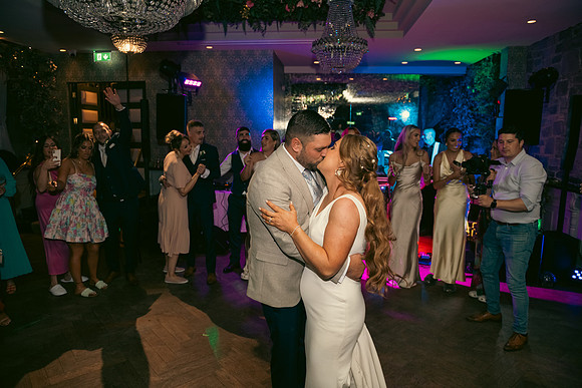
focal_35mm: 24
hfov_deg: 73.7
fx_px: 388
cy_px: 194
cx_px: 291
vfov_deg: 53.2
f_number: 3.5
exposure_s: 1/160
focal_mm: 24
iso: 800
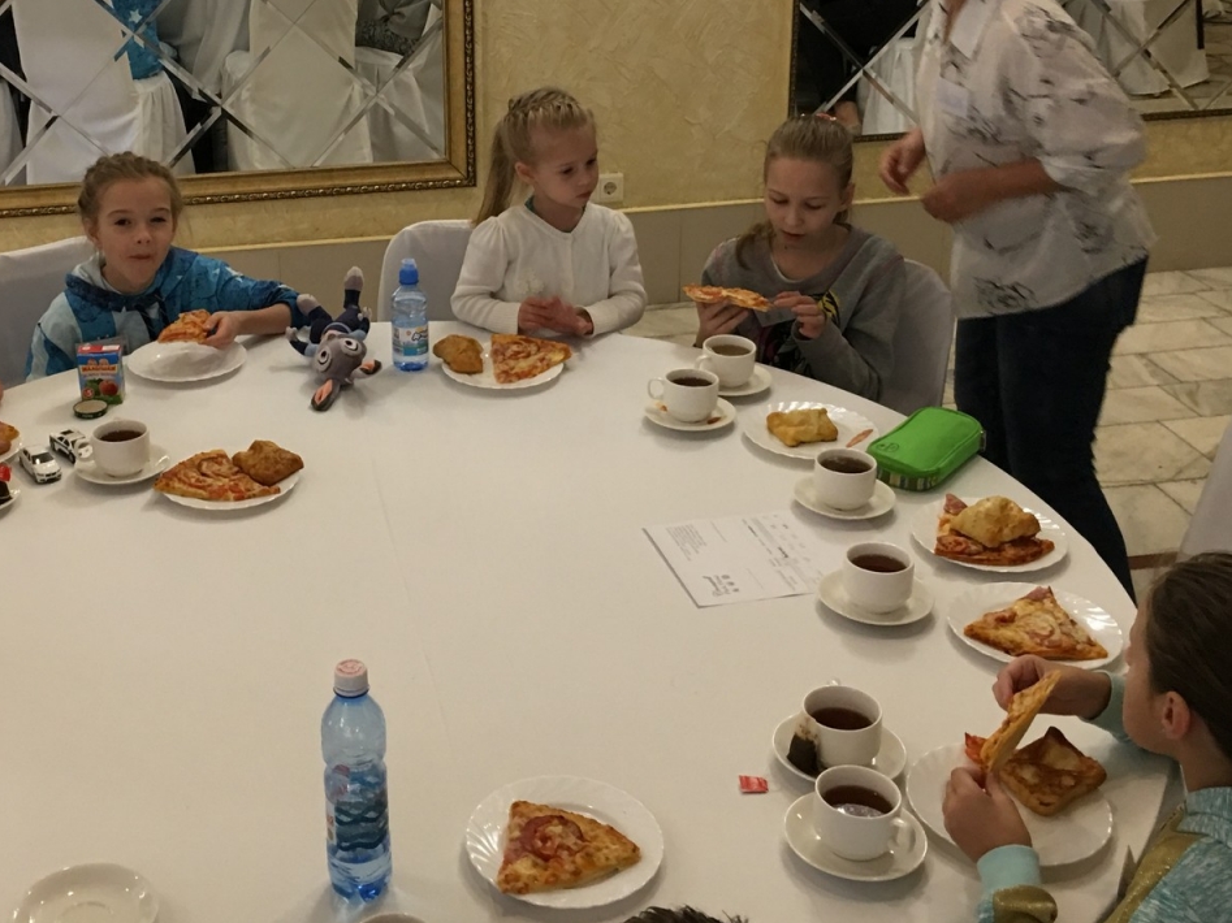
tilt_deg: -17.3
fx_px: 1744
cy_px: 265
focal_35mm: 49
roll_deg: +0.3
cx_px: 431
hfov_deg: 38.6
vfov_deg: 29.3
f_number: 2.2
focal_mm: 4.15
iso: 64
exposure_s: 1/17
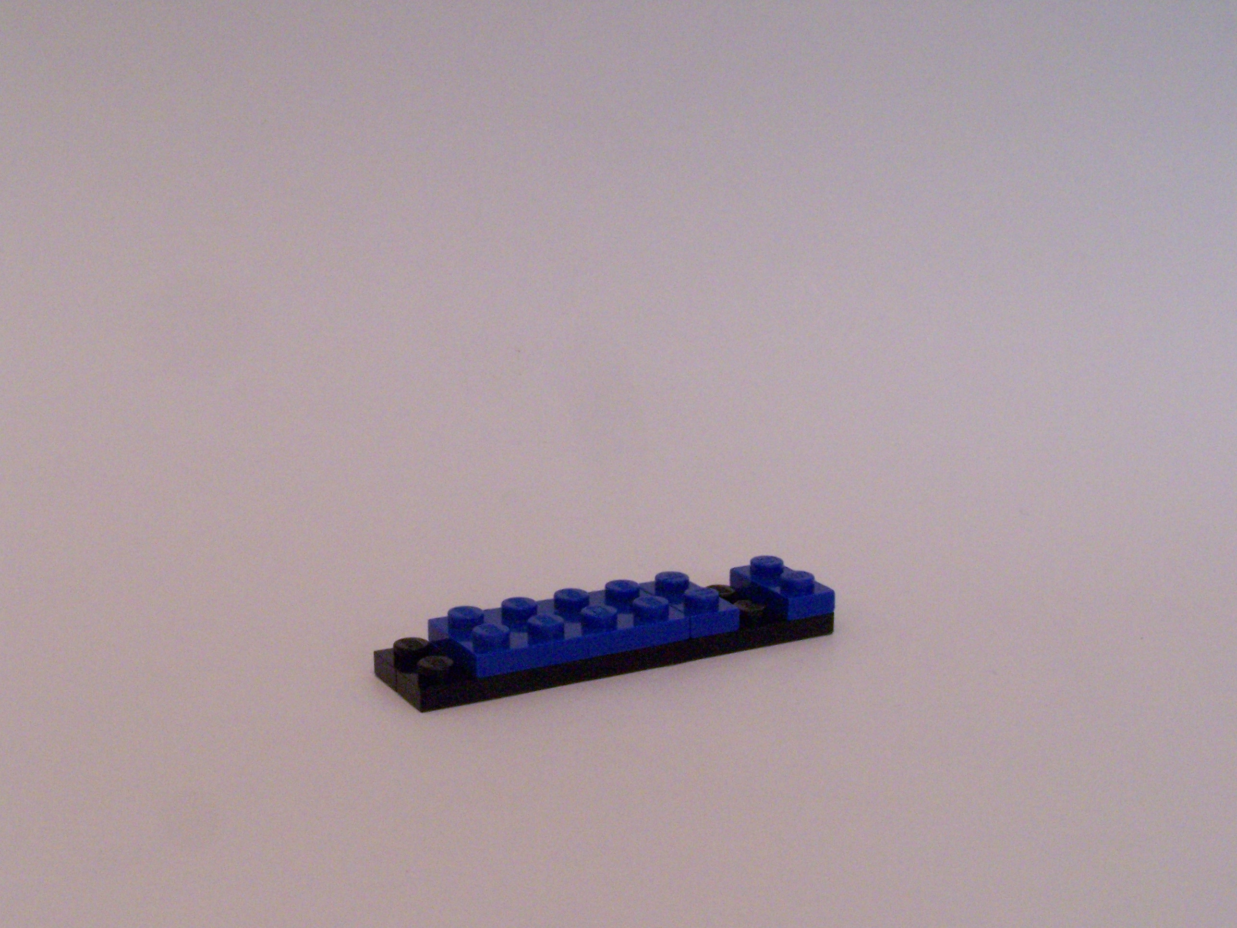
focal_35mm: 59
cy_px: 464
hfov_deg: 32.7
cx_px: 618
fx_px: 2108
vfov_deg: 24.8
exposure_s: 1/8
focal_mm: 9.8
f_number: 8
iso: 400
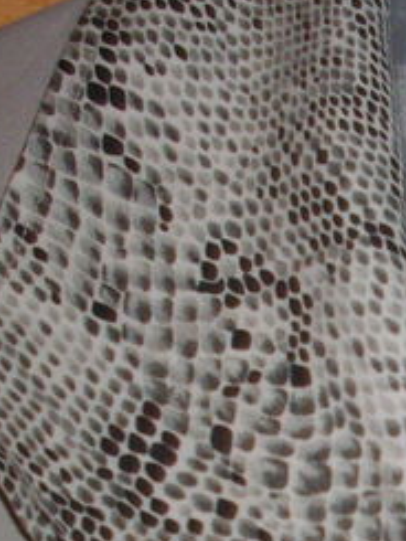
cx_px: 752
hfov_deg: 9.3
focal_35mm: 151
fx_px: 2359
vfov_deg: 12.7
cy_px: 693
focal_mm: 6.2
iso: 160
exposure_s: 1/50
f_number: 2.8
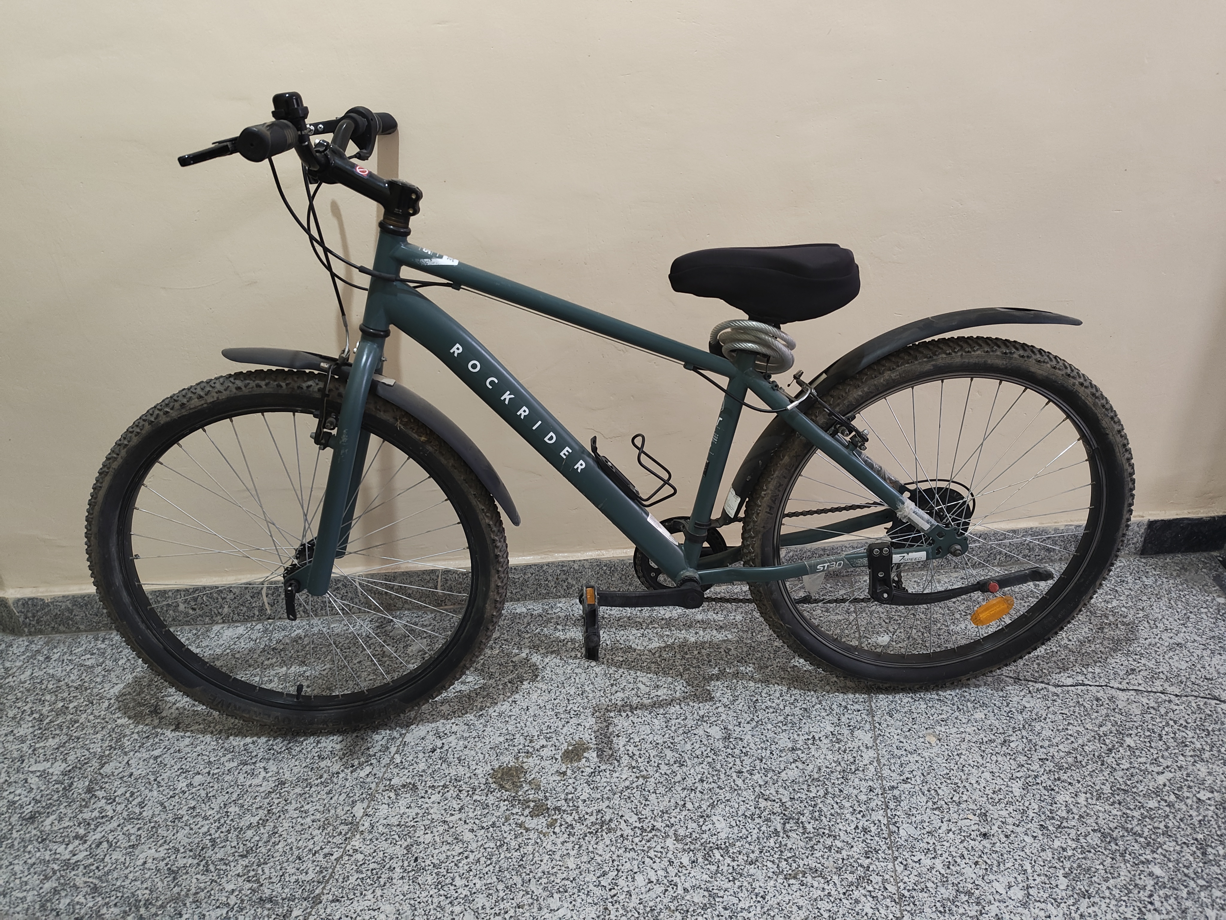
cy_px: 460
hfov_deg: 71.6
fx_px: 850
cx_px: 613
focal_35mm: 24
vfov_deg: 56.8
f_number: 1.88
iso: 1870
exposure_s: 1/33.3
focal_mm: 5.56
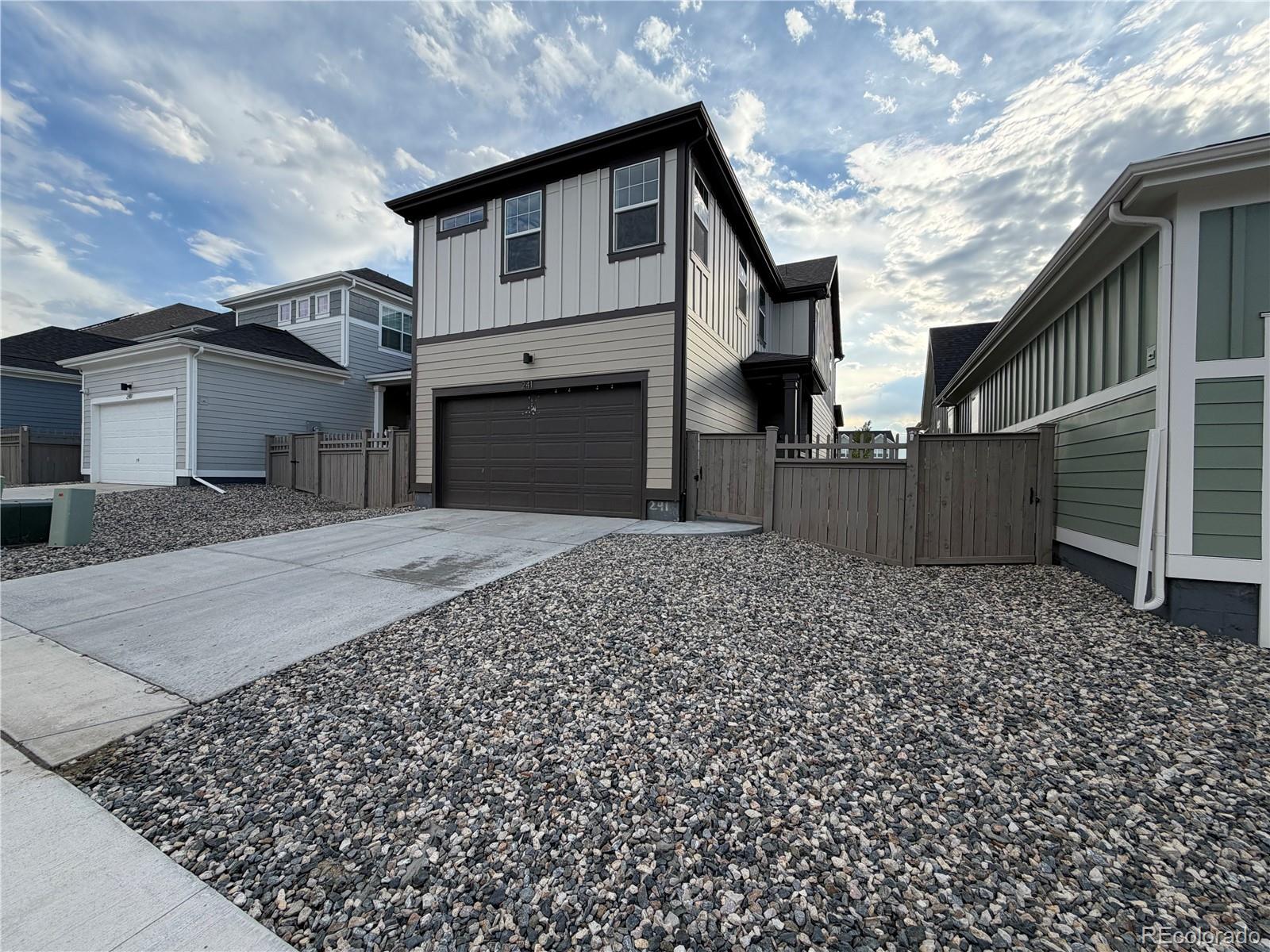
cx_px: 635
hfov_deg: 102.1
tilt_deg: -0.1
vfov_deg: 85.7
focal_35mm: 14
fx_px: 514
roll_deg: -0.6
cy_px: 476
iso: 40
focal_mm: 2.22
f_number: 2.2
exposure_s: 1/751
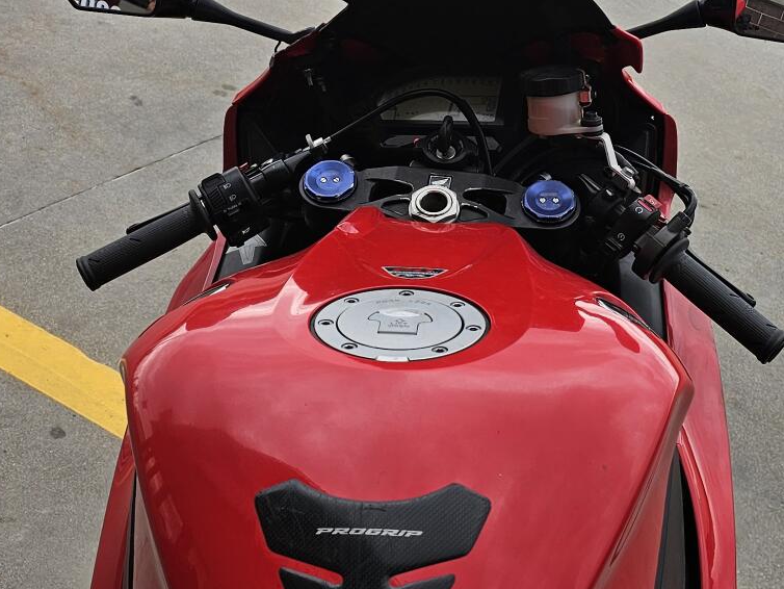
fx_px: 1382
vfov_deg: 23.8
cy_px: 162
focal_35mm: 61
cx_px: 446
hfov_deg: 31.6
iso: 10
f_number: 1.7
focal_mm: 6.3
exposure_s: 1/282
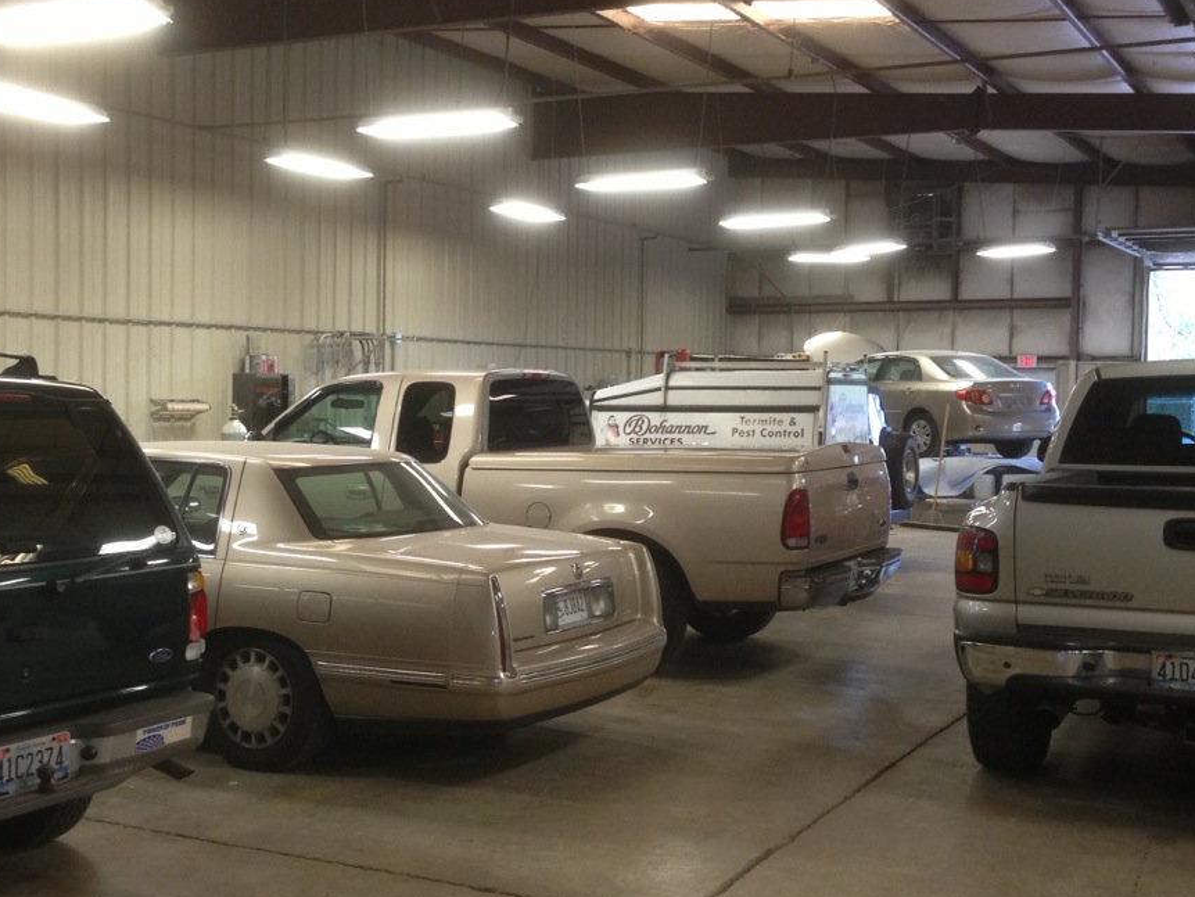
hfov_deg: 38.8
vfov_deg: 29.7
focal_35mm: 49
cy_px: 448
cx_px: 491
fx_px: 1692
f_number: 2.4
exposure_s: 1/20
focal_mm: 4.13
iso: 100
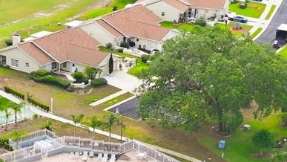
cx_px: 22
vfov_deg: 11.1
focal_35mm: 108
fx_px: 822
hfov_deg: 19.4
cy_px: 172
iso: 190
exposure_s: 1/160
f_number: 2.8
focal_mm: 12.3
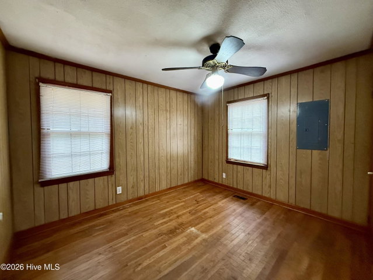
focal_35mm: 14
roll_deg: +0.2
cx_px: 186
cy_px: 140
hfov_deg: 102.0
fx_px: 151
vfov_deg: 85.7
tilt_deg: -1.1
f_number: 2.2
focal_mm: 2.22
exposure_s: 1/60
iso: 640
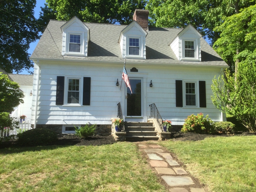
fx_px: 229
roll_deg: -0.1
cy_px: 96
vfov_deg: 45.4
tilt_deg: +4.5
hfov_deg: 58.4
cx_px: 128
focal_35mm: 31
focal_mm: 3.3
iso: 25
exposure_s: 1/691
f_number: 2.4
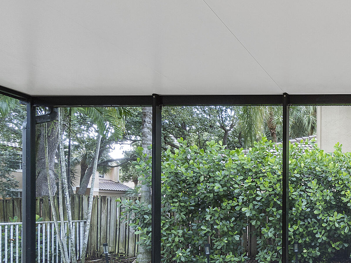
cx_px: 388
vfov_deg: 38.3
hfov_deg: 41.0
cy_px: 208
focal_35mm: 36
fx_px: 365
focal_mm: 10
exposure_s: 1/2
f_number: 11
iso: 100
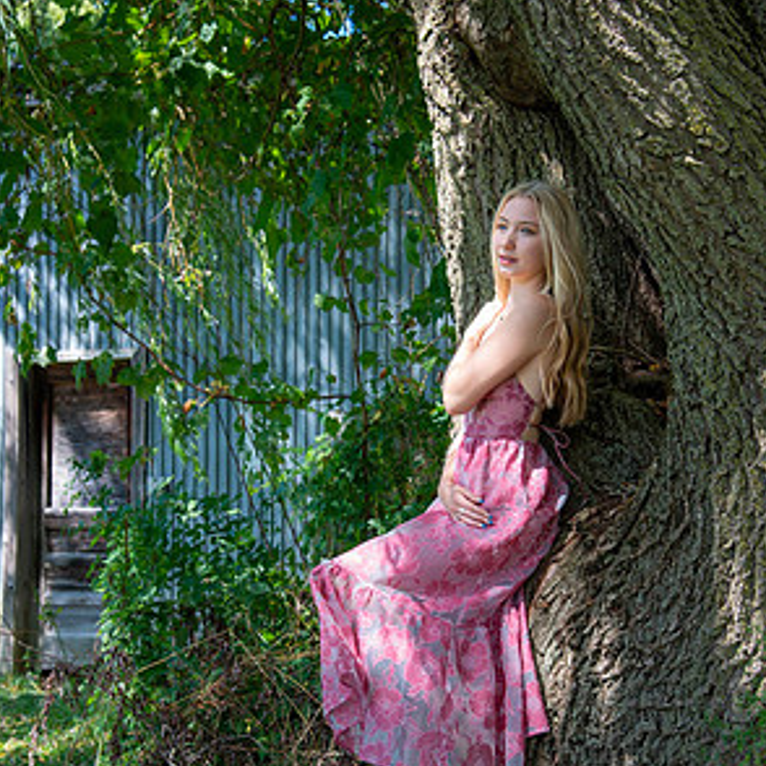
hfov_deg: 26.5
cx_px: 383
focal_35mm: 65
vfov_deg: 26.4
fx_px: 1627
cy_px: 485
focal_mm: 50
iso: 320
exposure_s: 1/160
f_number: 5.6
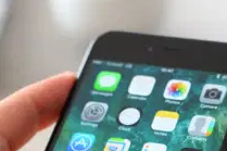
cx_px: 167
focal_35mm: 211
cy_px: 198
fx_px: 1329
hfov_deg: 9.7
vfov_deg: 6.4
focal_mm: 50
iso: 100
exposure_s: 1/50
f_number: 2.2
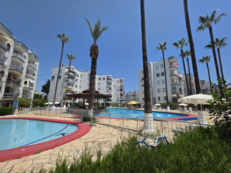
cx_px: 116
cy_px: 86
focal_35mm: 13
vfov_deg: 89.9
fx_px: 87
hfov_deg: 106.2
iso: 40
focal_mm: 2.2
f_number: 1.9
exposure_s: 1/3589
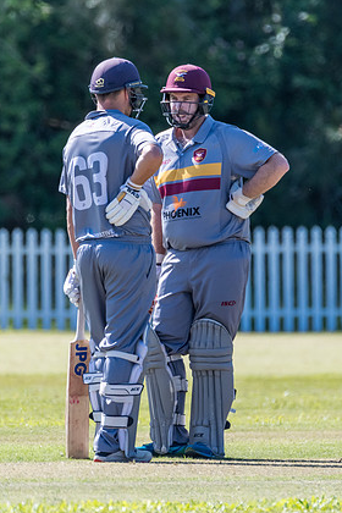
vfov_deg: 1.8
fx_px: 15930
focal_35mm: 1118
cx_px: 178
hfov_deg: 1.2
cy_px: 255
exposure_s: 1/2000
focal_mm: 600
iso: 1100
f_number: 6.3
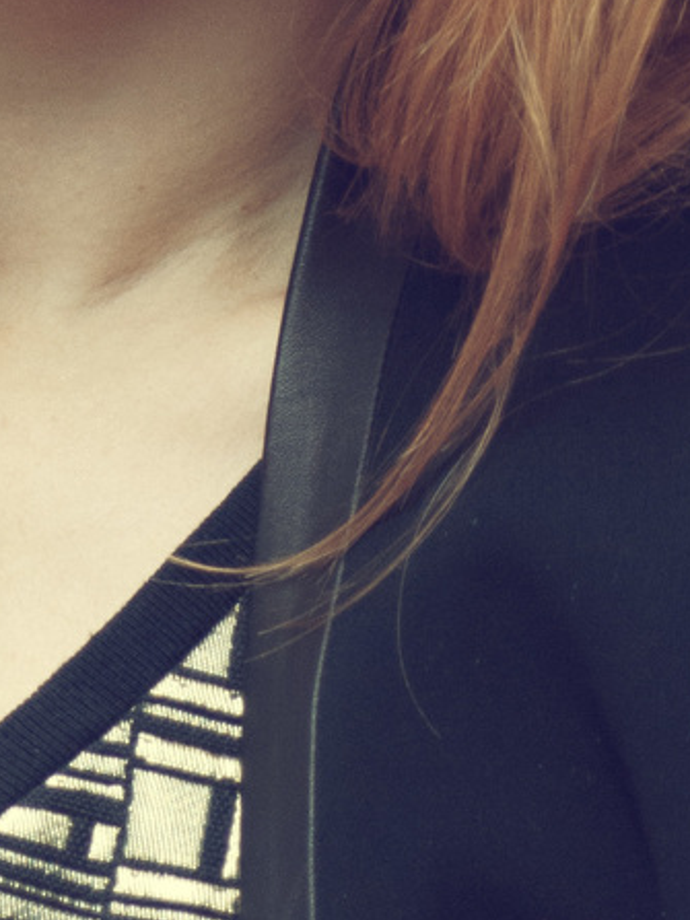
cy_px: 1834
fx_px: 20368
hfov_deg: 1.9
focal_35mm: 766
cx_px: 260
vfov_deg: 2.6
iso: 640
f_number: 2.8
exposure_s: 1/250
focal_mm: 95
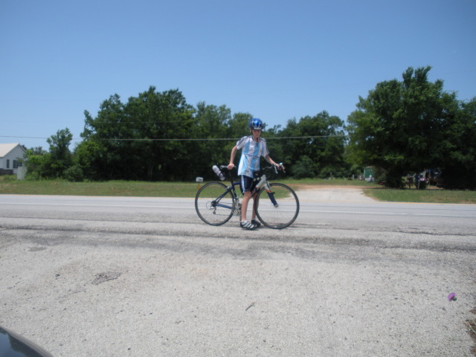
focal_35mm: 36
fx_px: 495
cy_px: 178
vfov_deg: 39.7
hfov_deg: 51.4
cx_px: 238
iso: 64
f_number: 3.5
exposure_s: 1/768
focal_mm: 6.3
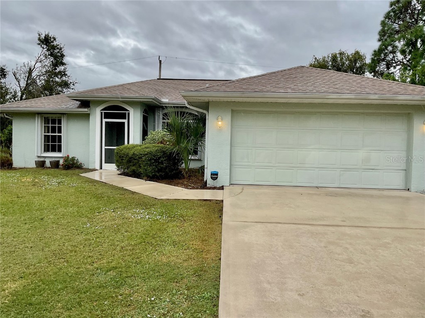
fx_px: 356
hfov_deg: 61.7
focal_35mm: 29
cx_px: 212
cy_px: 159
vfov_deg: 48.2
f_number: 1.8
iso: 16
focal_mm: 3
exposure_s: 1/454
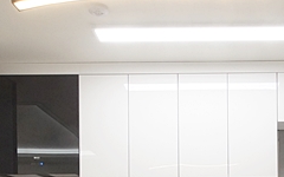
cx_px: 221
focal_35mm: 51
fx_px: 395
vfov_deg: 22.5
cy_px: 232
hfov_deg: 38.3
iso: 800
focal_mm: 10
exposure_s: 1/30
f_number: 9
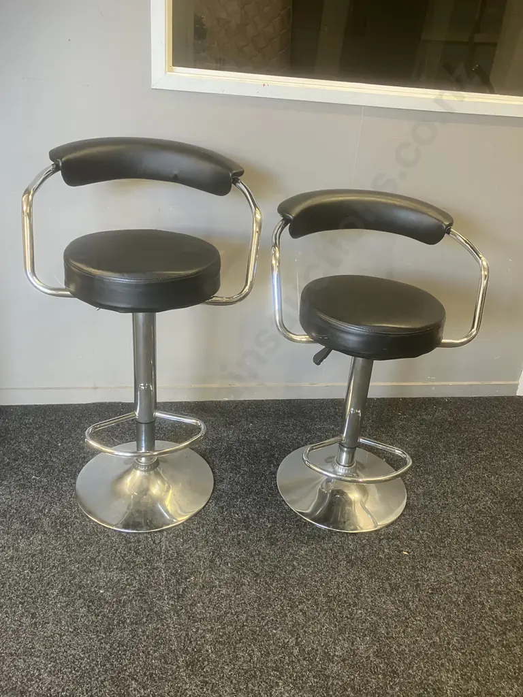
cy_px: 348
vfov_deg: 63.4
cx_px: 262
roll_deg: -5.0
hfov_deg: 49.7
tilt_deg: -25.3
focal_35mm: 28
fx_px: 564
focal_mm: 3.99
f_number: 1.8
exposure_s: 1/50
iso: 160
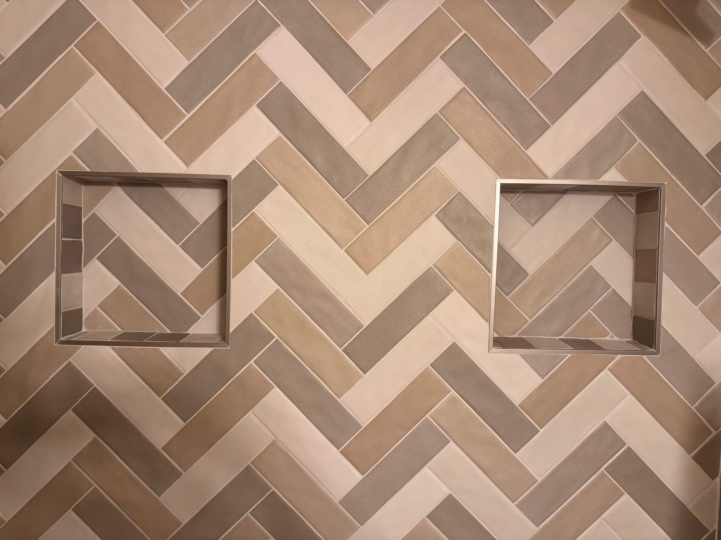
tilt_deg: -2.5
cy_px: 270
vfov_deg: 56.8
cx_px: 360
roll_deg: -0.9
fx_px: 500
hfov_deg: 71.6
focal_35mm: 24
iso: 200
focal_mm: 6.76
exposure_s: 1/60
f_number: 1.78
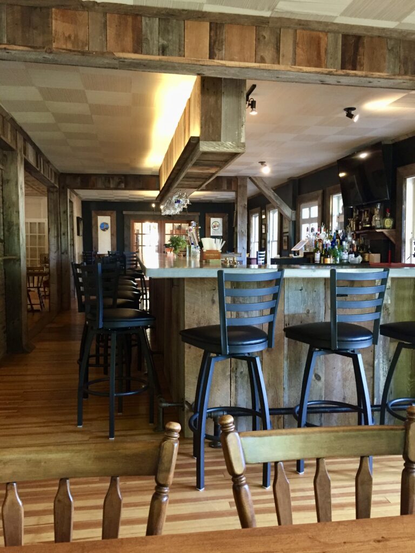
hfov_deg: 48.2
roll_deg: -0.4
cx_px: 208
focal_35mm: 29
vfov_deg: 61.7
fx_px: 464
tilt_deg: -3.5
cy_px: 276
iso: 200
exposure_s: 1/30
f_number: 2.2
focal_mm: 4.15
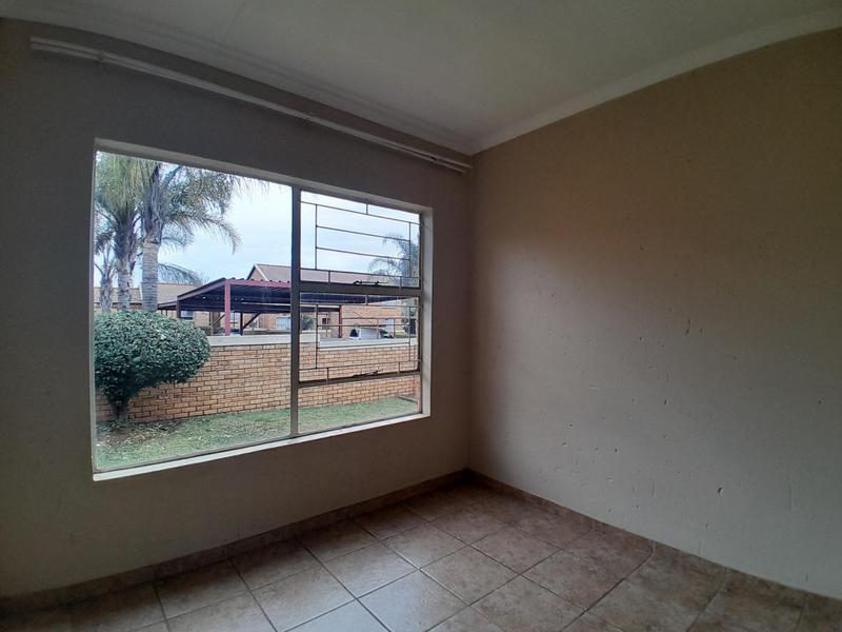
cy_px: 316
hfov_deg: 91.0
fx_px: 414
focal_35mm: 17
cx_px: 421
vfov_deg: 74.7
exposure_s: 1/100
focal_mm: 1.46
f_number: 2.2
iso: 40
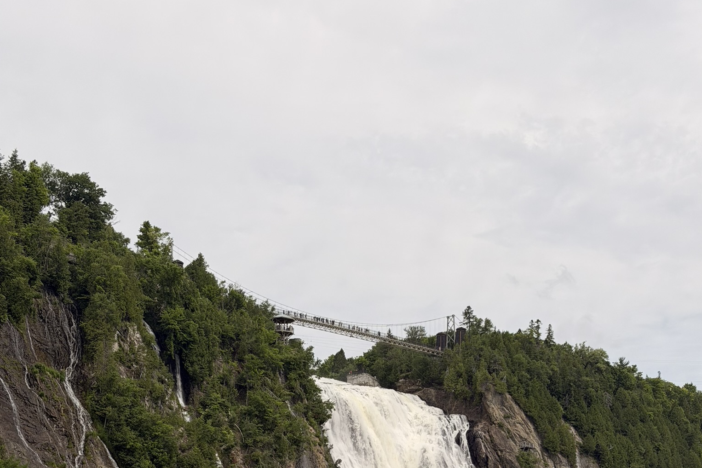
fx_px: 1306
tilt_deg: +8.2
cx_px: 352
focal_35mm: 67
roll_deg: -0.8
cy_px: 458
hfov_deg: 30.1
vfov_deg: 19.8
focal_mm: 6.76
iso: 80
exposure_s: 1/8772
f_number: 1.78
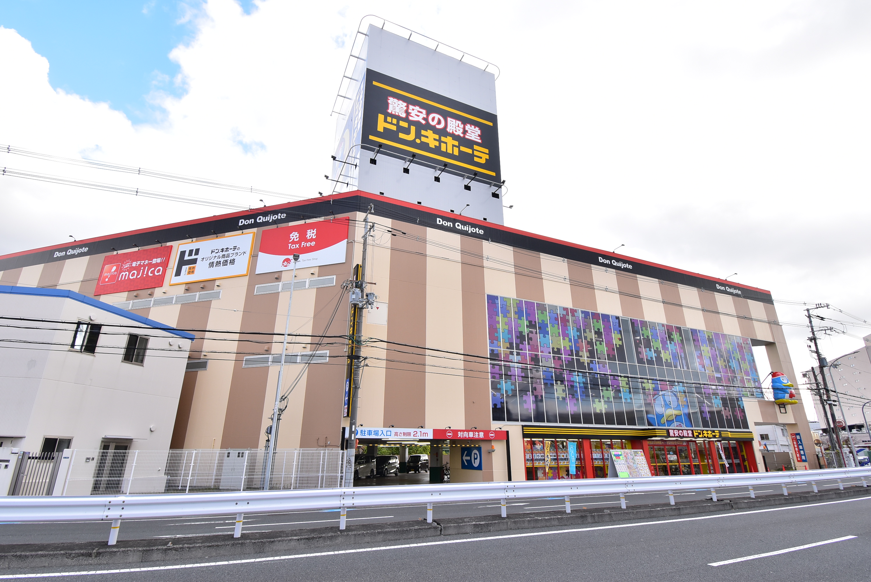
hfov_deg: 92.4
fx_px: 418
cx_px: 436
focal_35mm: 17
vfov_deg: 69.8
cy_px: 291
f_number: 9
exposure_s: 1/160
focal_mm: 11.5
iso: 400
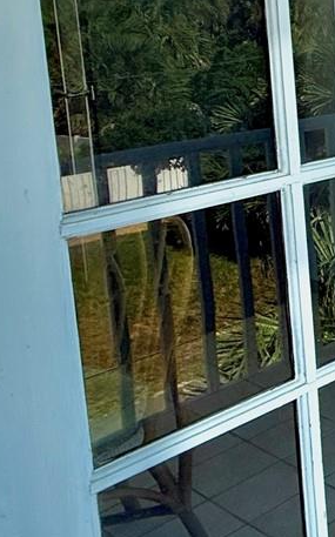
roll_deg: -1.1
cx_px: 793
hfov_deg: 15.1
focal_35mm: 52
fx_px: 761
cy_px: 62
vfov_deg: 36.7
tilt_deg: -5.7
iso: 50
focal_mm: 2.22
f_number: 2.2
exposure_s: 1/1399
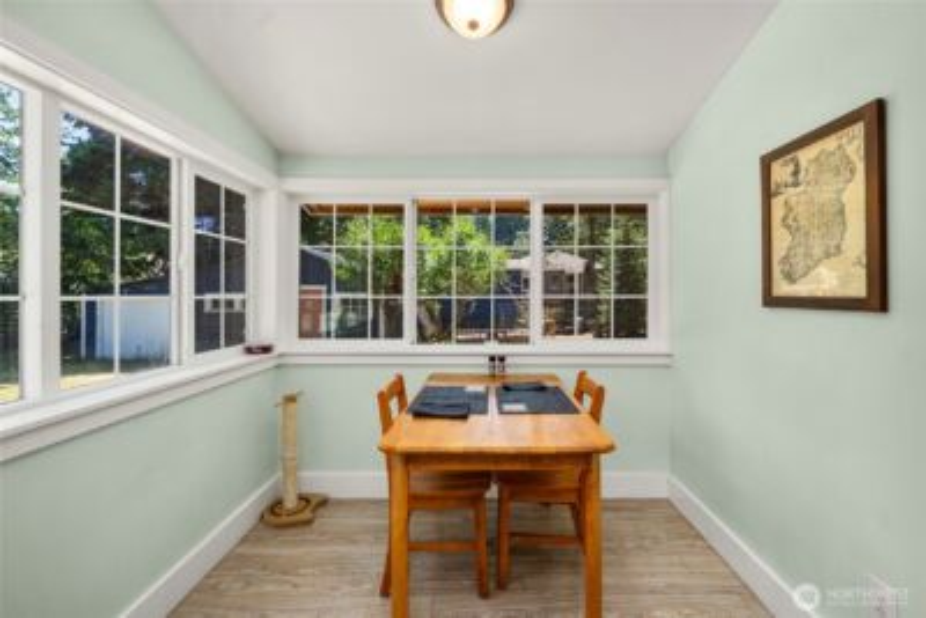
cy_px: 309
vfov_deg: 77.4
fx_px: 386
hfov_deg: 100.4
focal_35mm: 15
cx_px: 463
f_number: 7.1
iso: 80
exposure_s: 1/100
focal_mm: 15
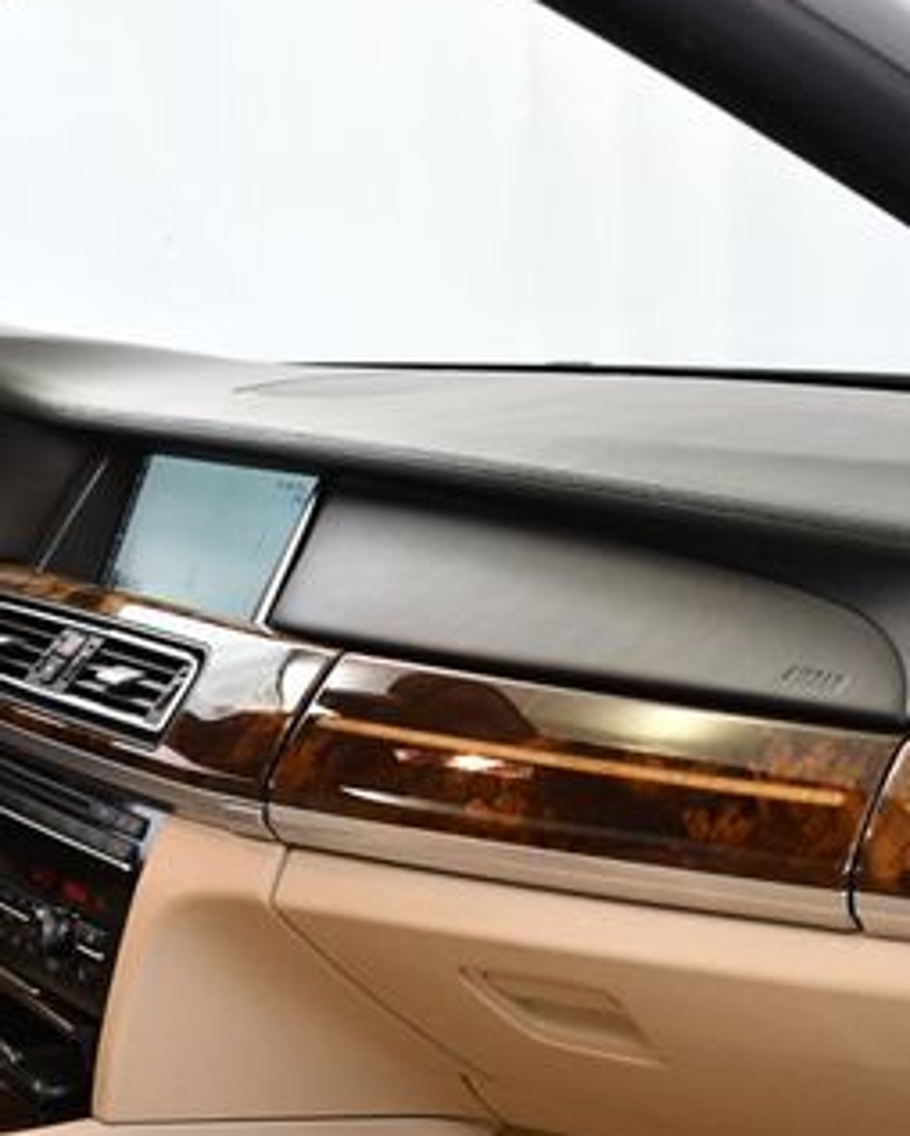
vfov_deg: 27.0
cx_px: 401
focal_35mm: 70
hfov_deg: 21.9
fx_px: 2354
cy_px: 717
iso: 2200
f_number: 4
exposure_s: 1/125
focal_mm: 25
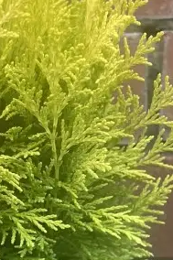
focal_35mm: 103
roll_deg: +2.4
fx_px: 743
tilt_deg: -21.4
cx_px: -19
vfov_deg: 19.8
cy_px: 142
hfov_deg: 13.0
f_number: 1.6
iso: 80
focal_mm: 4.2
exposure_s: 1/121
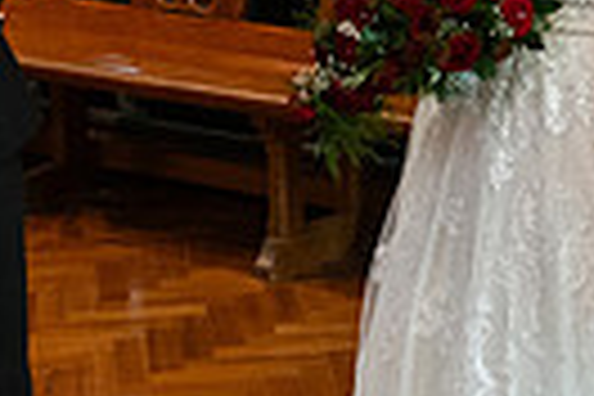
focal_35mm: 158
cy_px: -56
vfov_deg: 8.6
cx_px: 356
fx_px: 2607
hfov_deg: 13.0
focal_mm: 36
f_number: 3.5
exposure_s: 1/160
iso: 1250
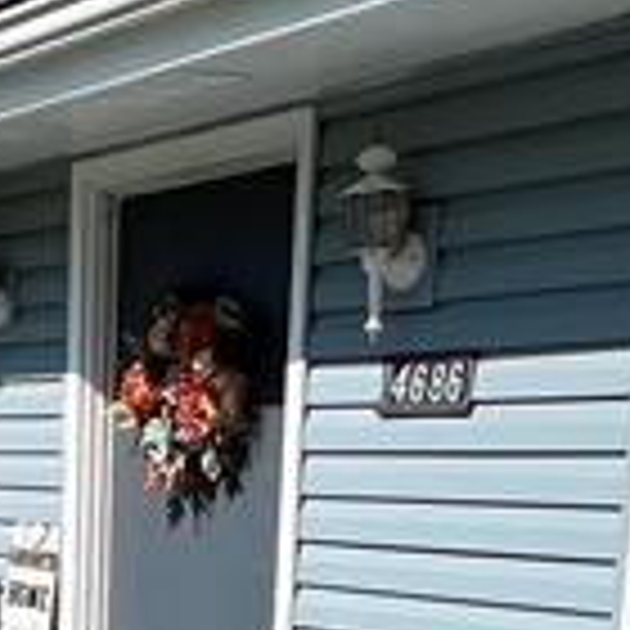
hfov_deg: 19.3
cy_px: 986
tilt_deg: -17.2
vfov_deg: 18.1
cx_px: -144
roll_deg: +1.0
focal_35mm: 84
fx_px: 1730
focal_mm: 1.57
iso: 32
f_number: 1.8
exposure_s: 1/1980
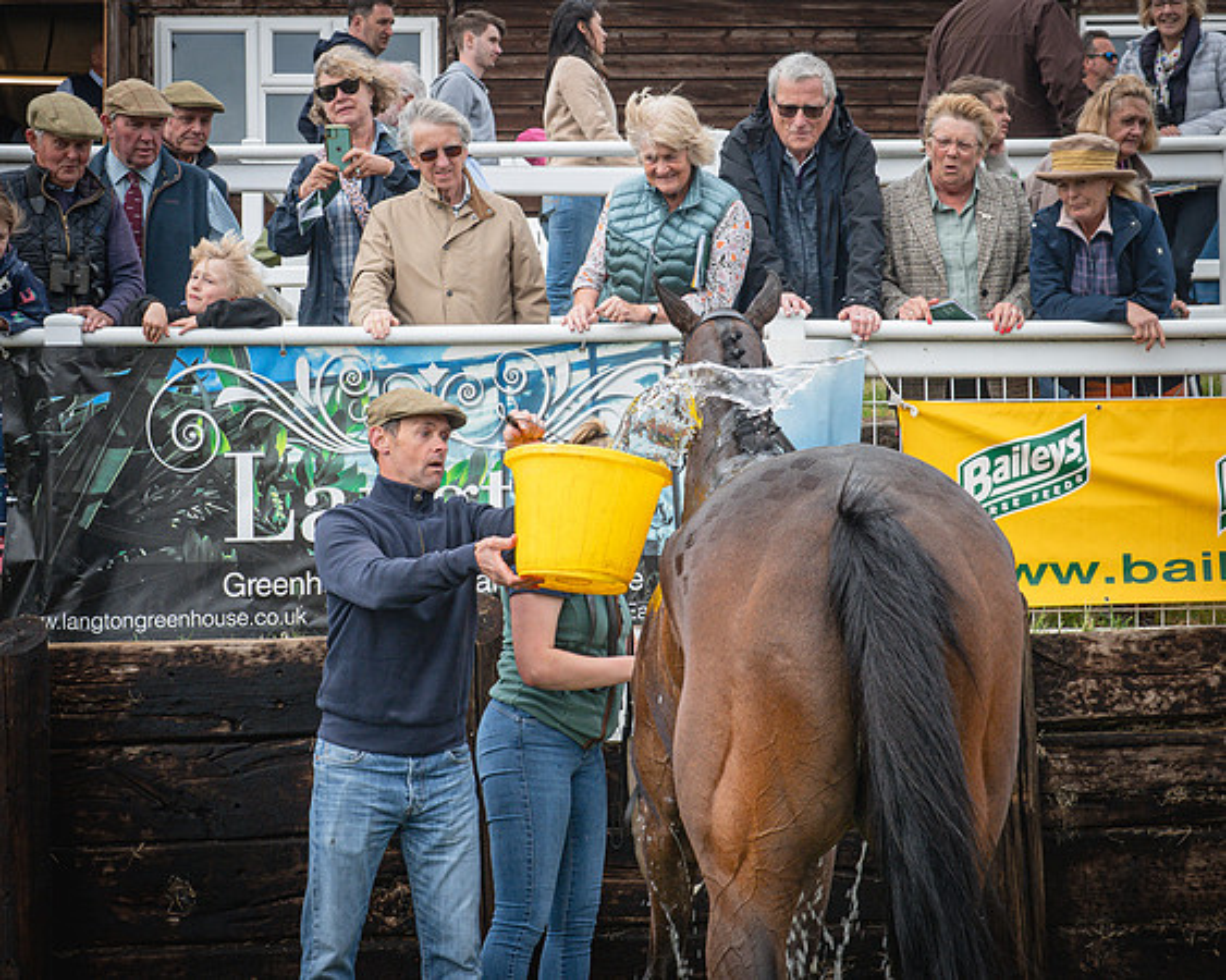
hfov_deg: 25.6
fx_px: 2696
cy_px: 490
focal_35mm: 74
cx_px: 672
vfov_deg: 20.6
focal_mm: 44
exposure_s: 1/160
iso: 400
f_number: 8
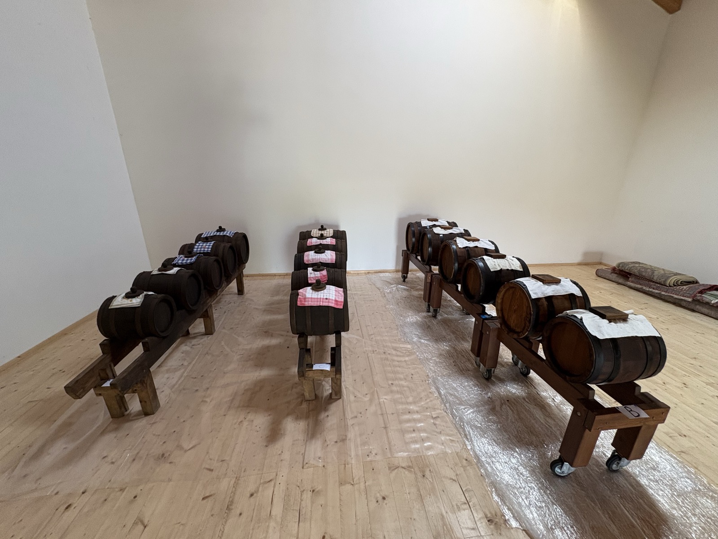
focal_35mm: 14
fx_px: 290
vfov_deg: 85.7
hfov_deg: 102.1
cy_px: 270
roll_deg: +0.9
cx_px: 359
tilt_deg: -17.6
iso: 320
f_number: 2.2
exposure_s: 1/60
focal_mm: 2.22
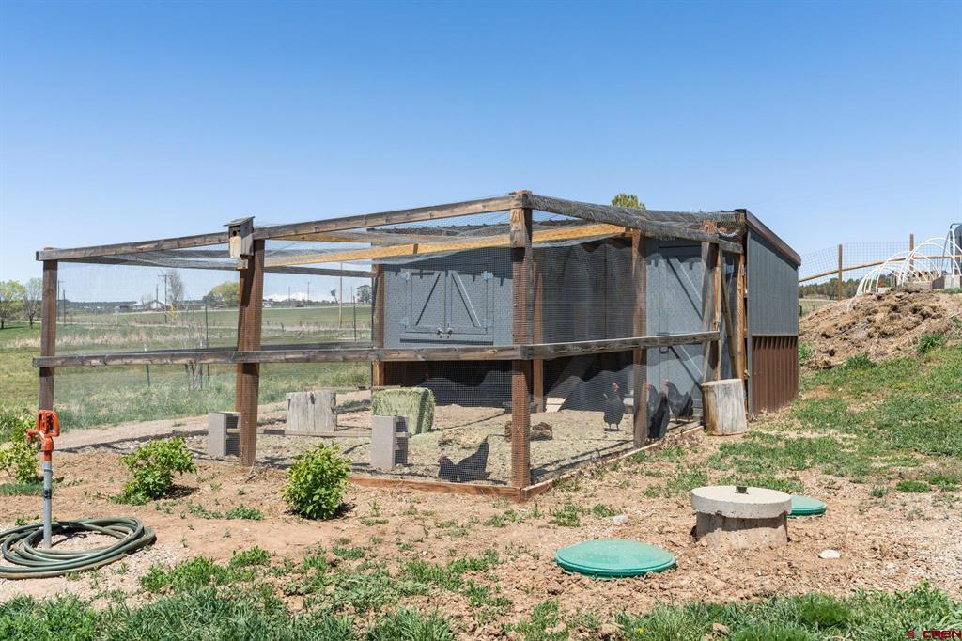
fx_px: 935
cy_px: 320
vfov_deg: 37.8
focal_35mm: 35
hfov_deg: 54.4
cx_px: 481
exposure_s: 1/1500
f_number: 8
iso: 400
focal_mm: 35
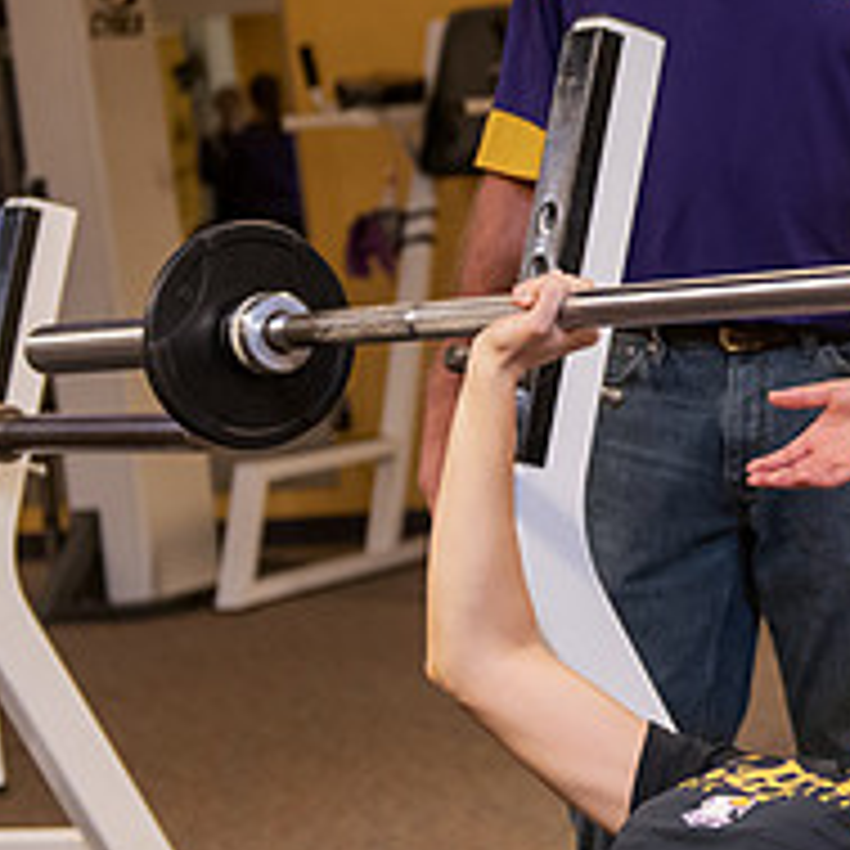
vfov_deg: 13.9
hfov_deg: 13.5
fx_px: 3473
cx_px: 1070
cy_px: 272
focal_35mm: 125
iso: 1000
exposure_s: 1/200
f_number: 3.2
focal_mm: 48
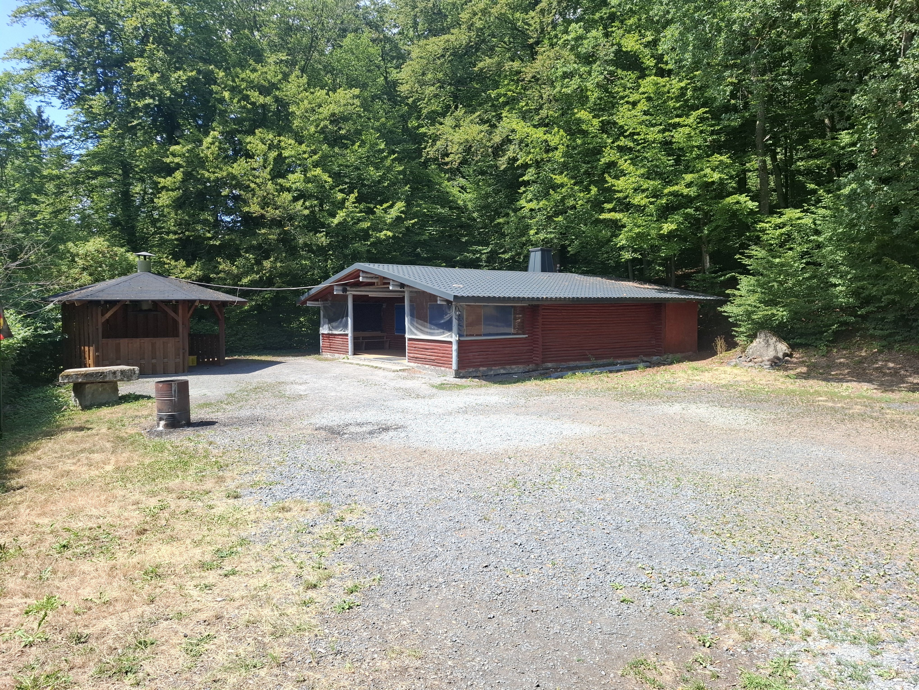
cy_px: 345
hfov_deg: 73.9
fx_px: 611
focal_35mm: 23
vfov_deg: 58.9
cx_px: 460
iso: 50
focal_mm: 5.54
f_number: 1.8
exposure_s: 1/774
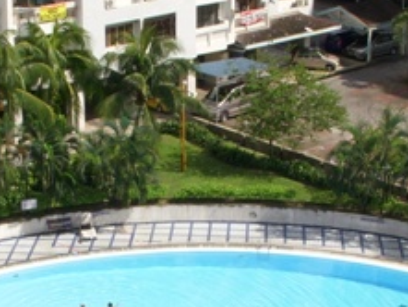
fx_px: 1297
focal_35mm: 110
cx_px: 196
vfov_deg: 13.4
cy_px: 266
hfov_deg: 17.9
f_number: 6.6
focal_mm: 6.3
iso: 100
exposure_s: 1/320
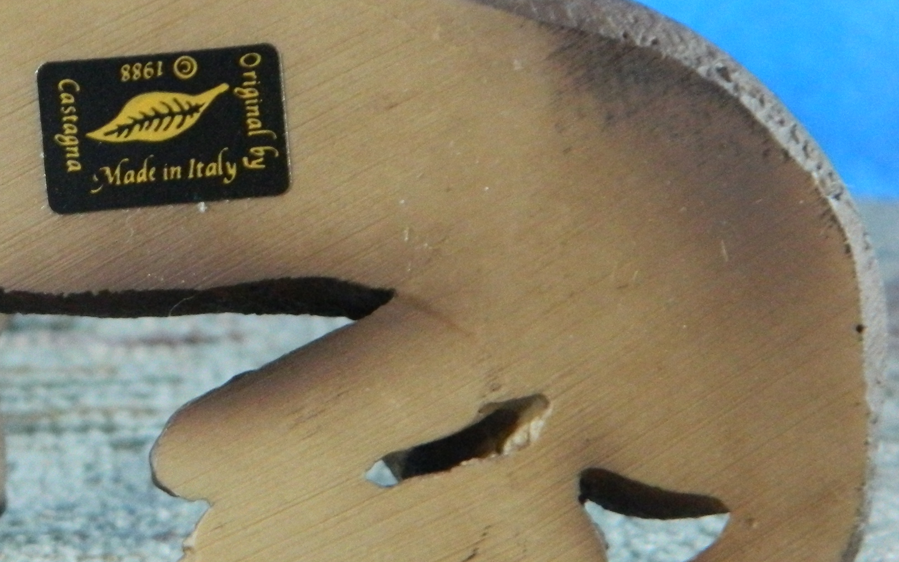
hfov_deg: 11.6
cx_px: 4
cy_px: 200
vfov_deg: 7.4
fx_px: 4361
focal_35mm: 178
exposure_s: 1/15
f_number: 4.2
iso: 400
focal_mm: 15.1
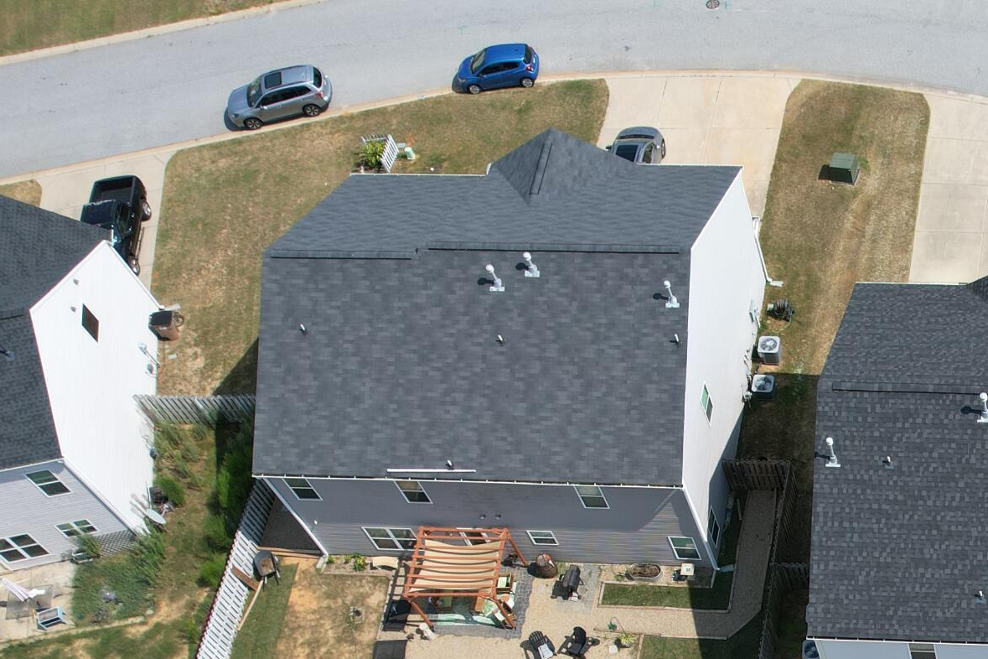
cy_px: 677
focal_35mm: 56
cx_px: 1044
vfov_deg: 23.1
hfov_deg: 32.1
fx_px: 1537
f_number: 2.8
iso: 100
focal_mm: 8.38
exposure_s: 1/2000
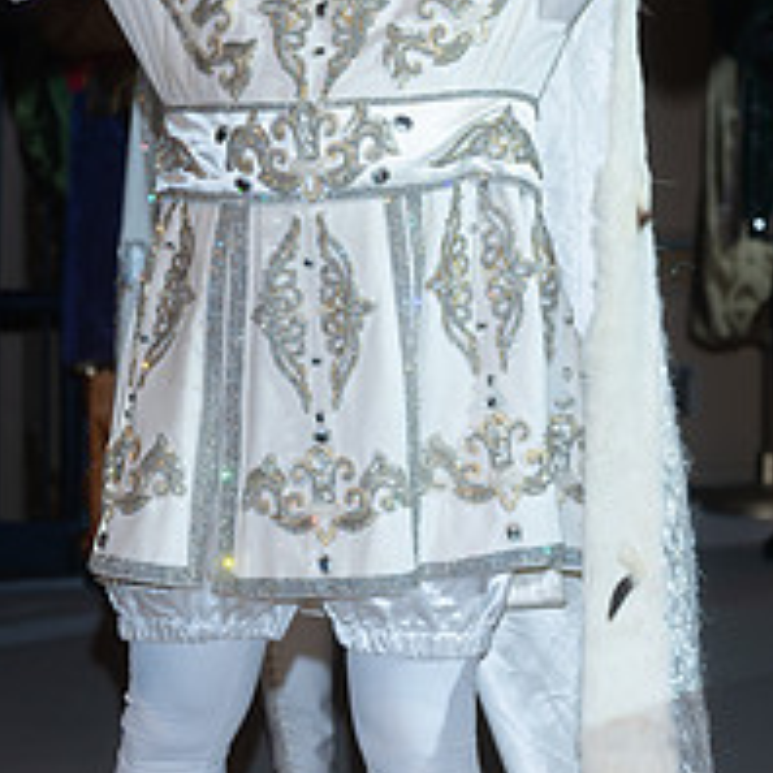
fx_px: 5508
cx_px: 293
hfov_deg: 8.0
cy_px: 301
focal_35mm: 218
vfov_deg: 8.0
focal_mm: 113
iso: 320
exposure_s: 1/160
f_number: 5.6
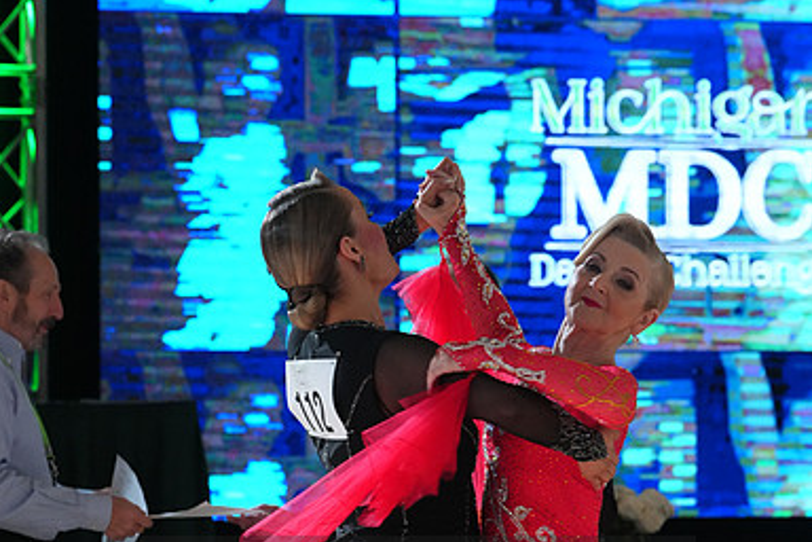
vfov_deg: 5.4
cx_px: 405
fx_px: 5684
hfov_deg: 8.2
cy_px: 608
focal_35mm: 252
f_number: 7.1
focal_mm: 167
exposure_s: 1/320
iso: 4000
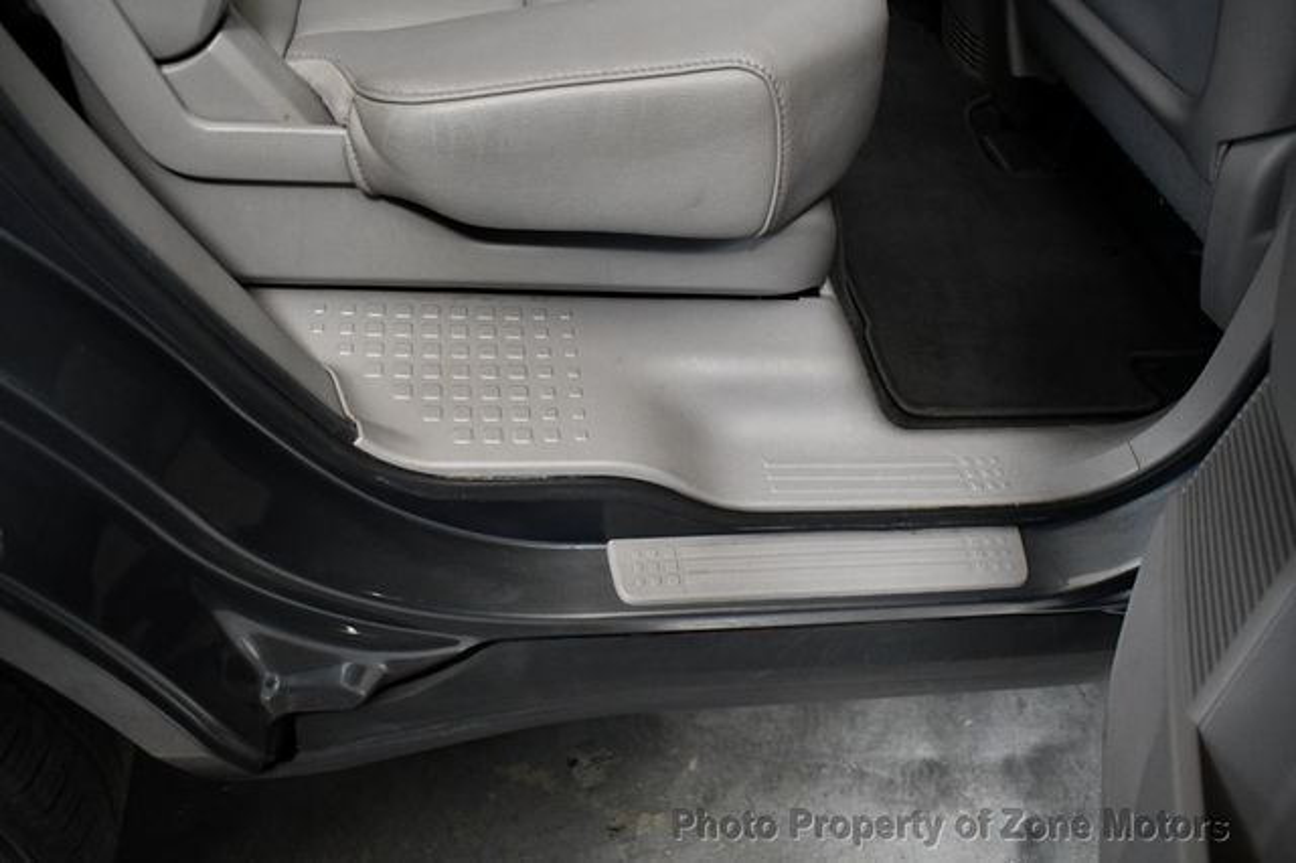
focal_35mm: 31
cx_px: 648
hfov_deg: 60.3
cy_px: 432
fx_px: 1115
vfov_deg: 42.3
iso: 3200
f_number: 3.8
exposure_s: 1/80
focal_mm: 21
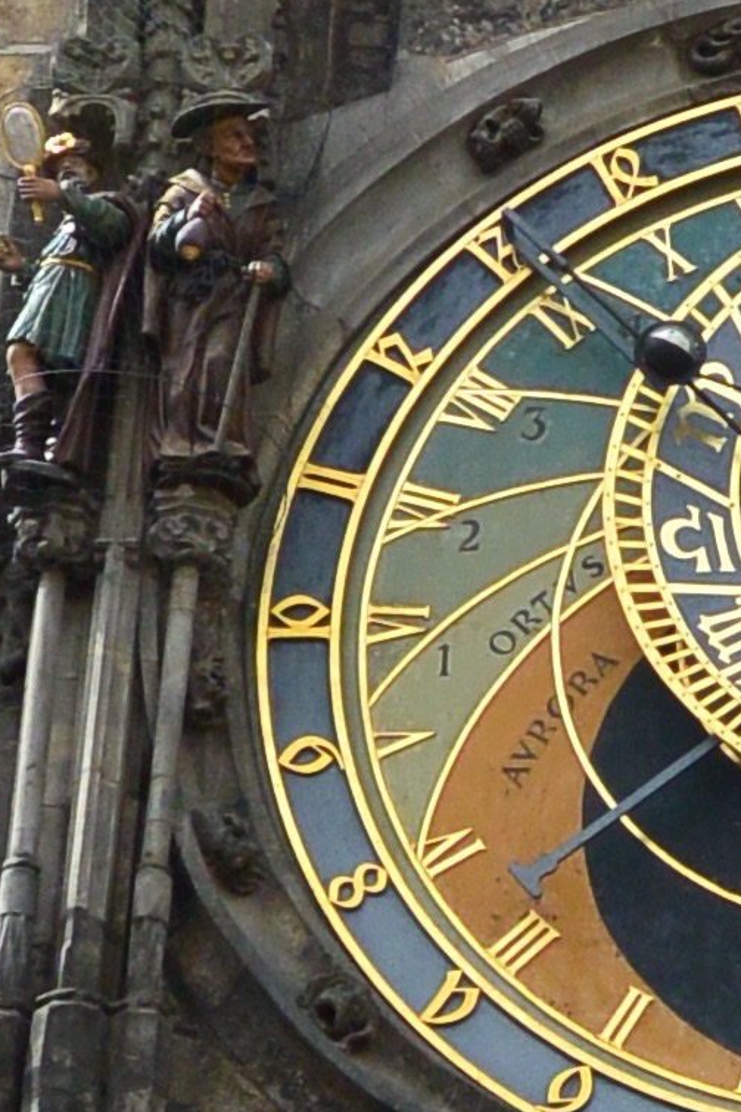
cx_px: 946
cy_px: 723
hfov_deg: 7.7
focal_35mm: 177
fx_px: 5467
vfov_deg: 11.6
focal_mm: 11
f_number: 5
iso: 160
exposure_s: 1/800
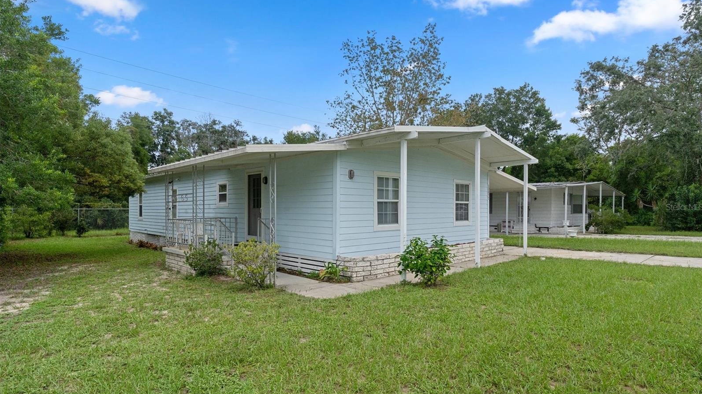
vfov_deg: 54.6
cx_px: 352
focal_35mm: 21
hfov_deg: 85.2
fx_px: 382
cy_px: 207
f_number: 8
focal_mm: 13
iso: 640
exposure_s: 1/400
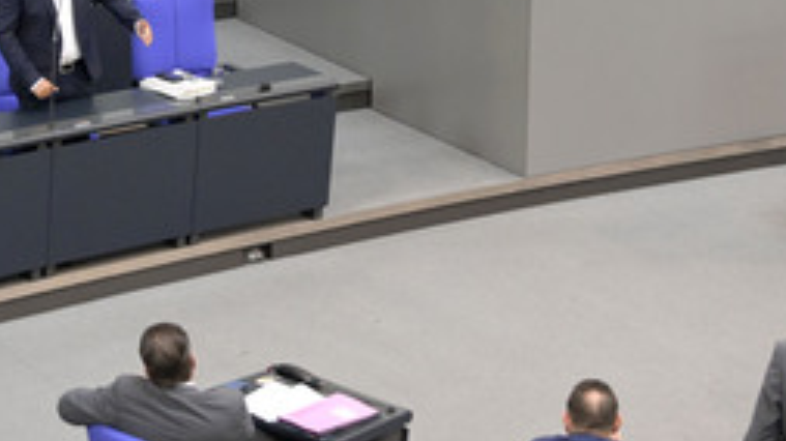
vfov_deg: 9.5
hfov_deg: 16.9
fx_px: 2645
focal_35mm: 127
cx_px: 365
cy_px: 168
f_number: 5
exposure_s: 1/400
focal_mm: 68
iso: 8000
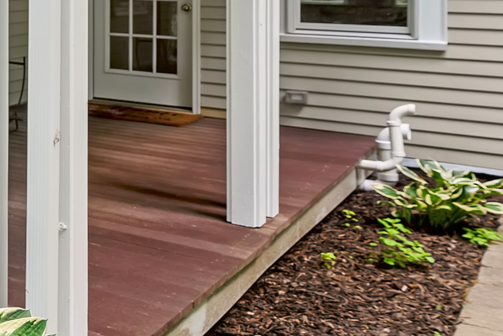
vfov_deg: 21.8
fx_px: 824
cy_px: -36
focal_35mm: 59
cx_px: -376
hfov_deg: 22.3
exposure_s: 3.2
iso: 125
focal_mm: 16
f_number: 7.1
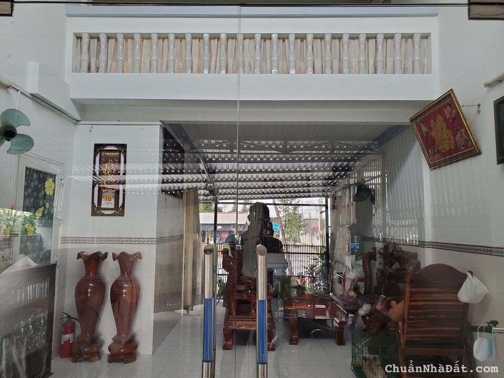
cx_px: 252
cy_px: 189
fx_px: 379
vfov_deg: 53.1
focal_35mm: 26
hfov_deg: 67.3
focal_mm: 4.3
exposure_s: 1/120
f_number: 2.4
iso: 250
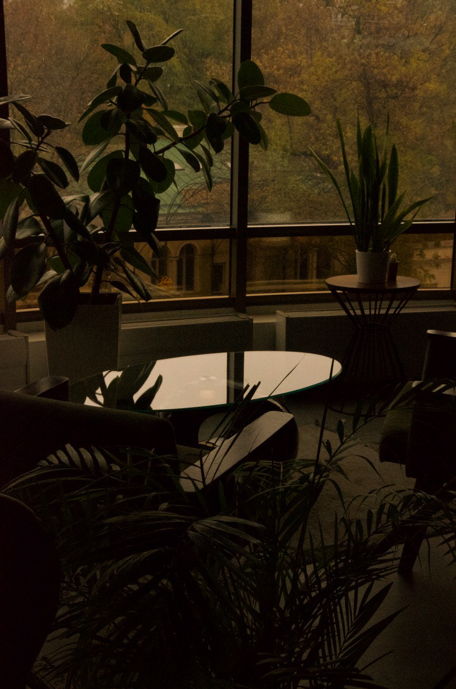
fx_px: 1289
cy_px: 344
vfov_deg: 29.9
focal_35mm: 68
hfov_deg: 20.1
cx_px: 228
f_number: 20
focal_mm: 45
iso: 6400
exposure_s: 1/250
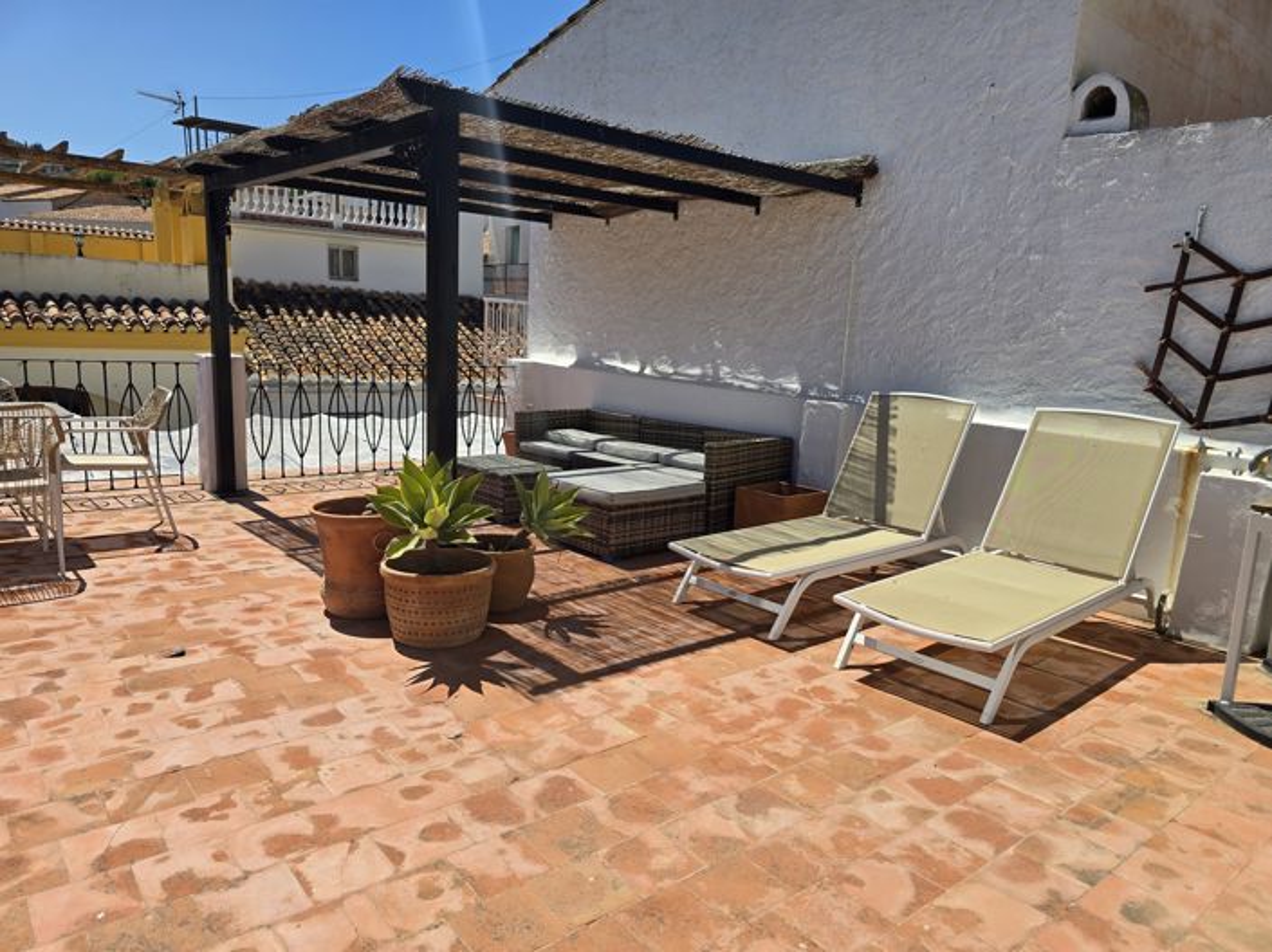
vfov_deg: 58.8
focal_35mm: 23
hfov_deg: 74.0
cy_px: 476
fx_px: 845
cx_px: 636
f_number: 1.7
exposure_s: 1/1189
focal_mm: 6.3
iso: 12
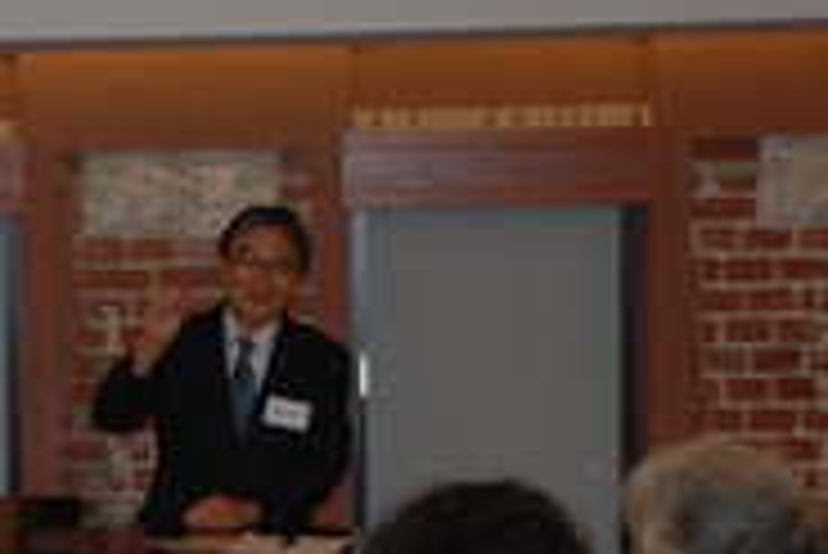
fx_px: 2647
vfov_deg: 11.9
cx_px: -90
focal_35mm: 115
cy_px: 322
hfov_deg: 17.2
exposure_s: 1/60
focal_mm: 32
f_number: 4.2
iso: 200
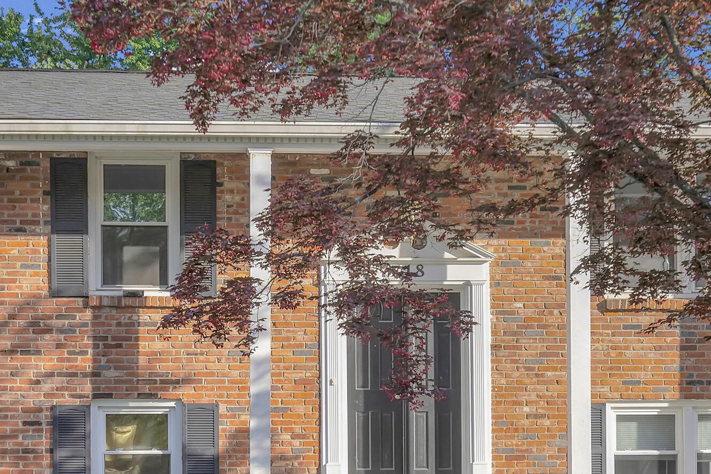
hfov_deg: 25.7
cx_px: 366
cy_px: 311
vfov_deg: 17.2
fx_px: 1560
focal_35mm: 79
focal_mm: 35
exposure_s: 1/320
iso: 100
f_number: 4
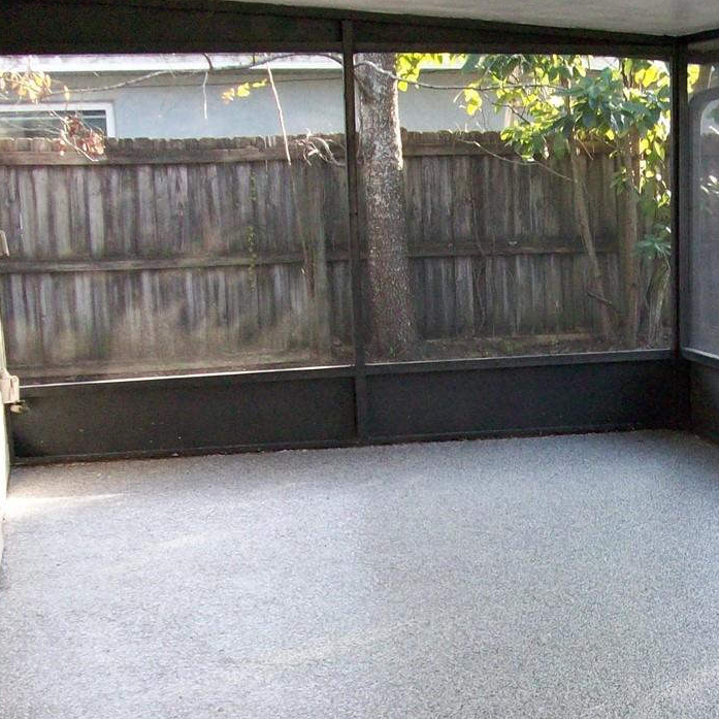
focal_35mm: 69
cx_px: 737
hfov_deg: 23.8
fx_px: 1621
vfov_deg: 24.7
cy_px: 531
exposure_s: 1/93.2
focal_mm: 5.7
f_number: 2.8
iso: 160
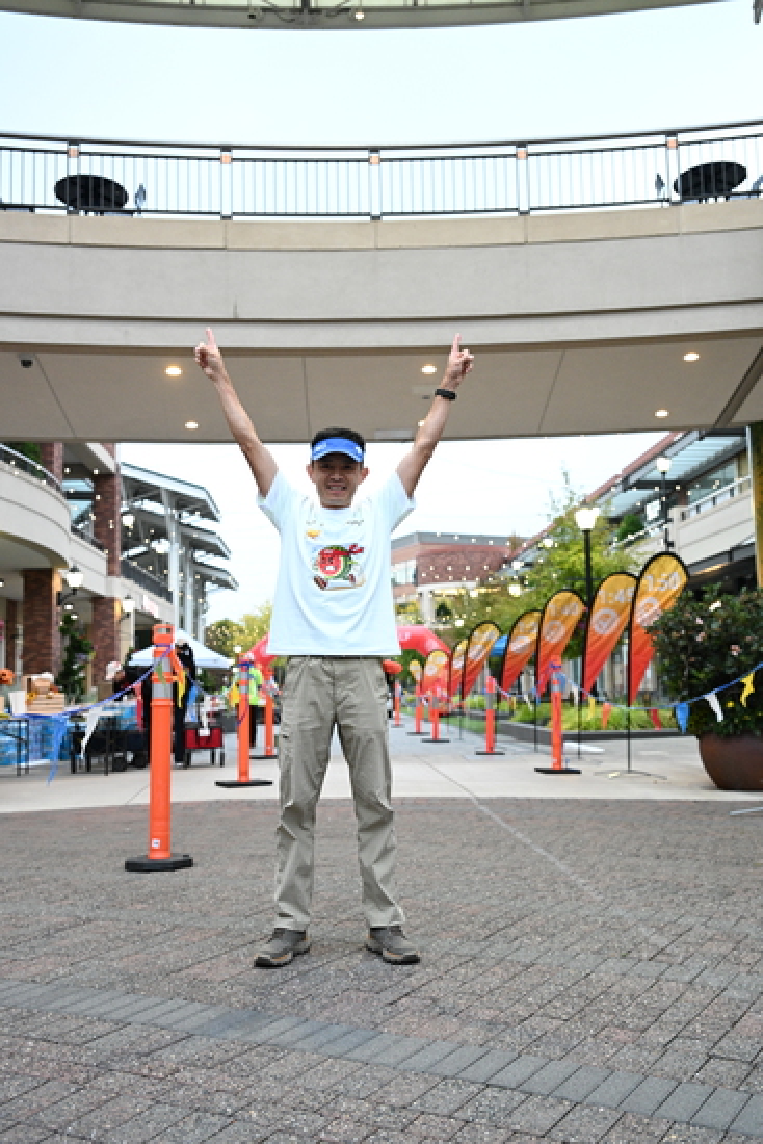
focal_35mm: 34
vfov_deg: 56.5
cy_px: 572
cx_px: 382
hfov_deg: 39.4
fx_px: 1064
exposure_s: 1/250
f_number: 4
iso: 3200
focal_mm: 33.5
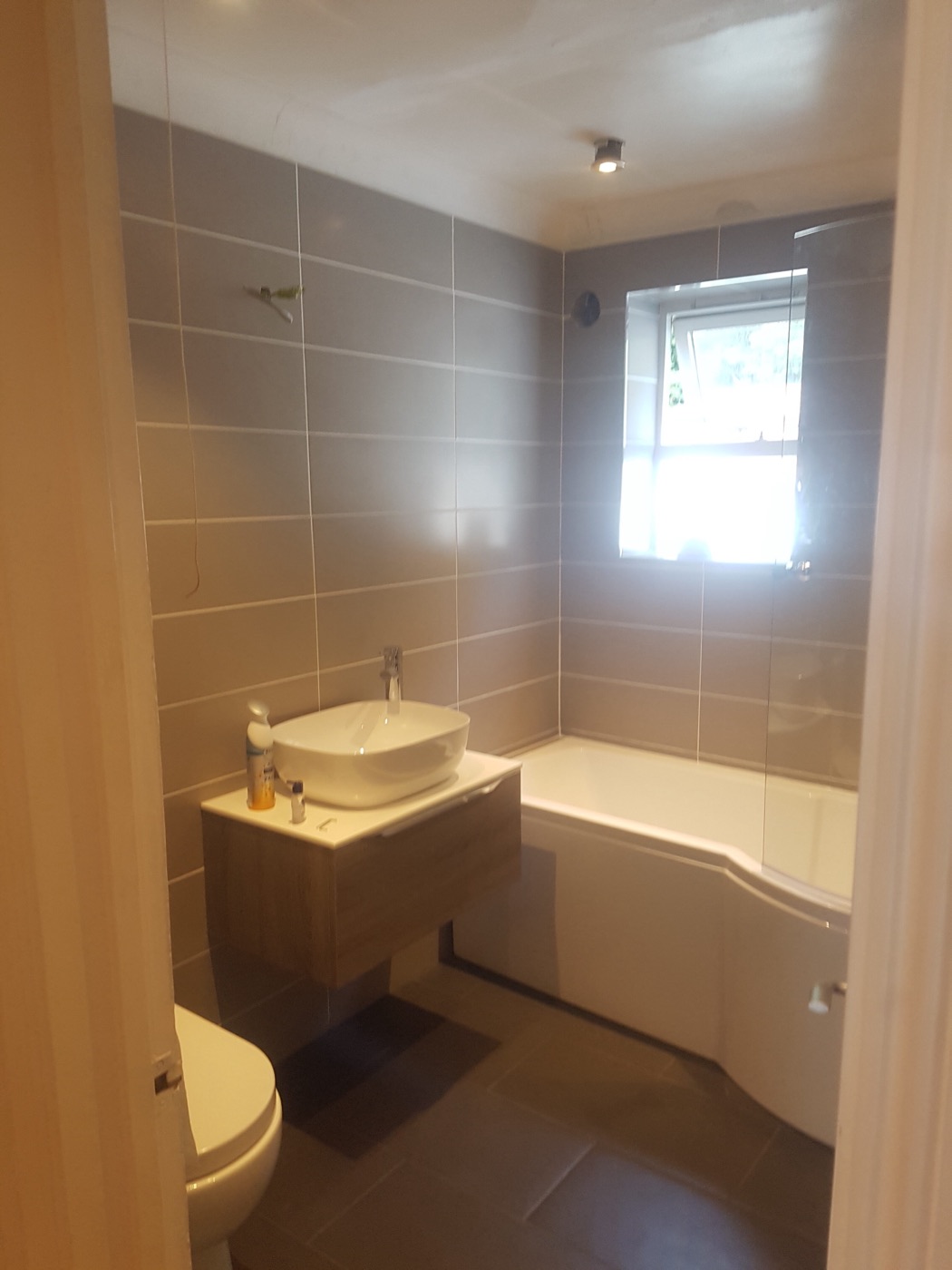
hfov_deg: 53.1
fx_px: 953
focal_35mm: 26
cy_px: 635
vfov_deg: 67.3
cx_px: 476
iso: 160
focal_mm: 4.2
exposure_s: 1/50
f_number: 1.7
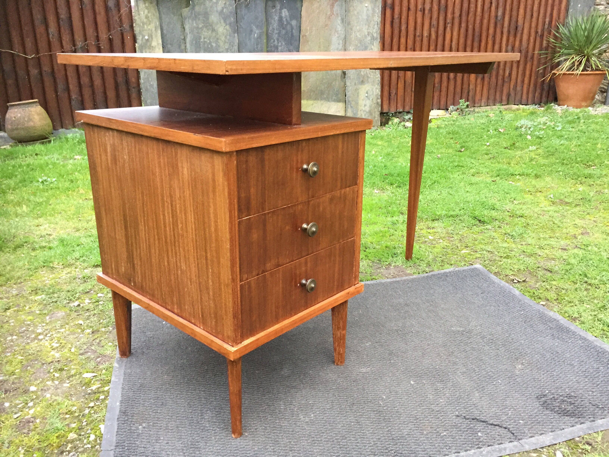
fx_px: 510
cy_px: 228
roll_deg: +1.1
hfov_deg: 61.7
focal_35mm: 29
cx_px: 304
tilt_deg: -20.4
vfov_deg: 48.2
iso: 250
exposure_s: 1/33
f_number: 2.2
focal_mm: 4.15
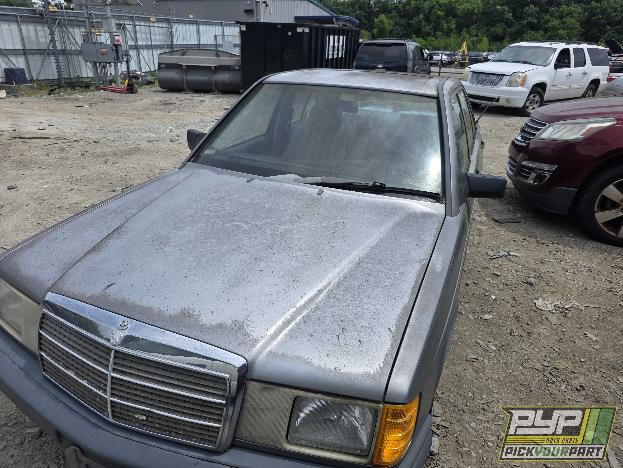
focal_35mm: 23
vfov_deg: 58.9
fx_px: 414
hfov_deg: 73.9
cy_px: 234
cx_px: 312
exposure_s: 1/6355
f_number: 1.7
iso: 80
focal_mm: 6.3
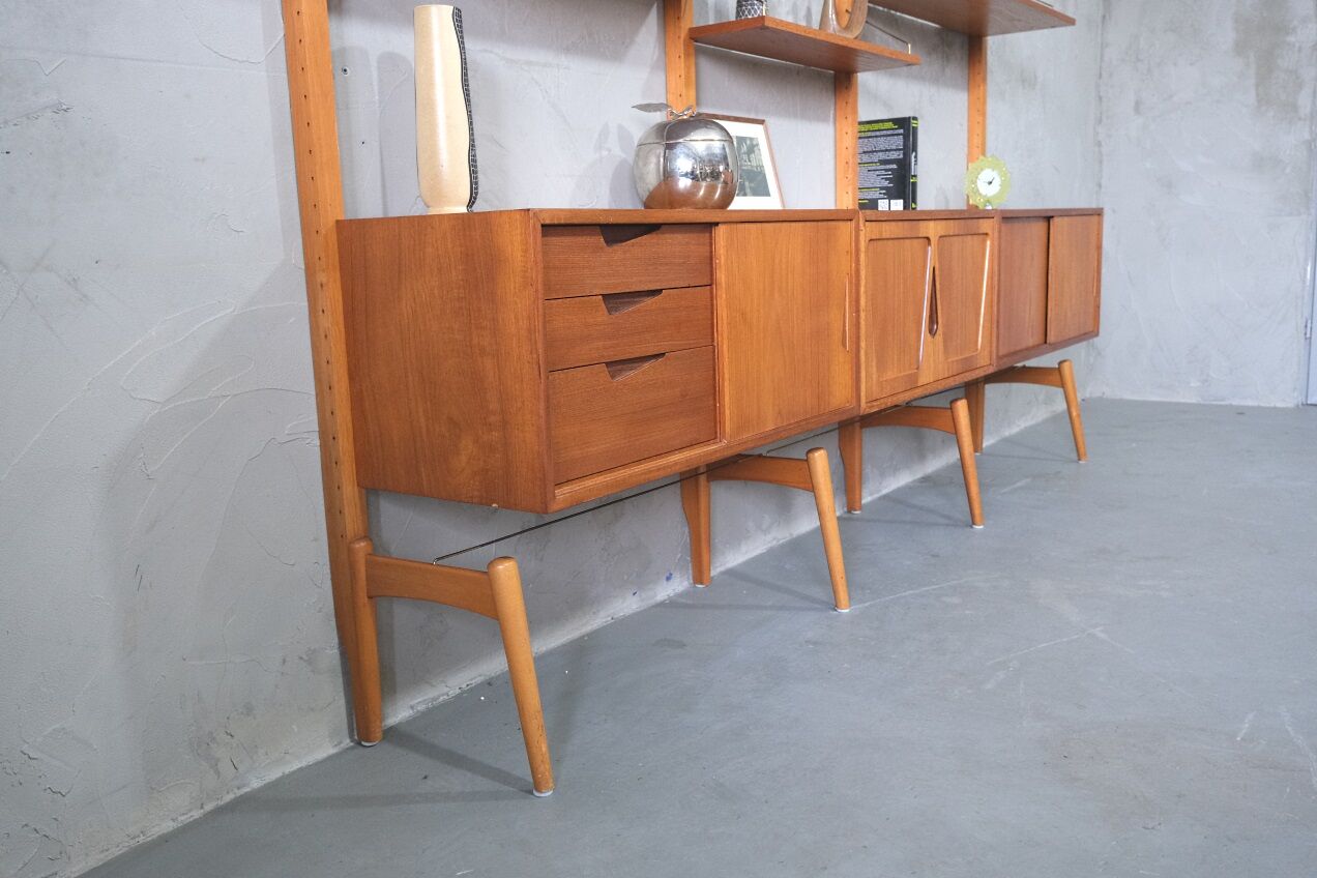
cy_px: 439
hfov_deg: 63.7
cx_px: 658
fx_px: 1061
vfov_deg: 45.0
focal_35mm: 29
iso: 2000
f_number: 4
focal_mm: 19.2
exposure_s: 1/27
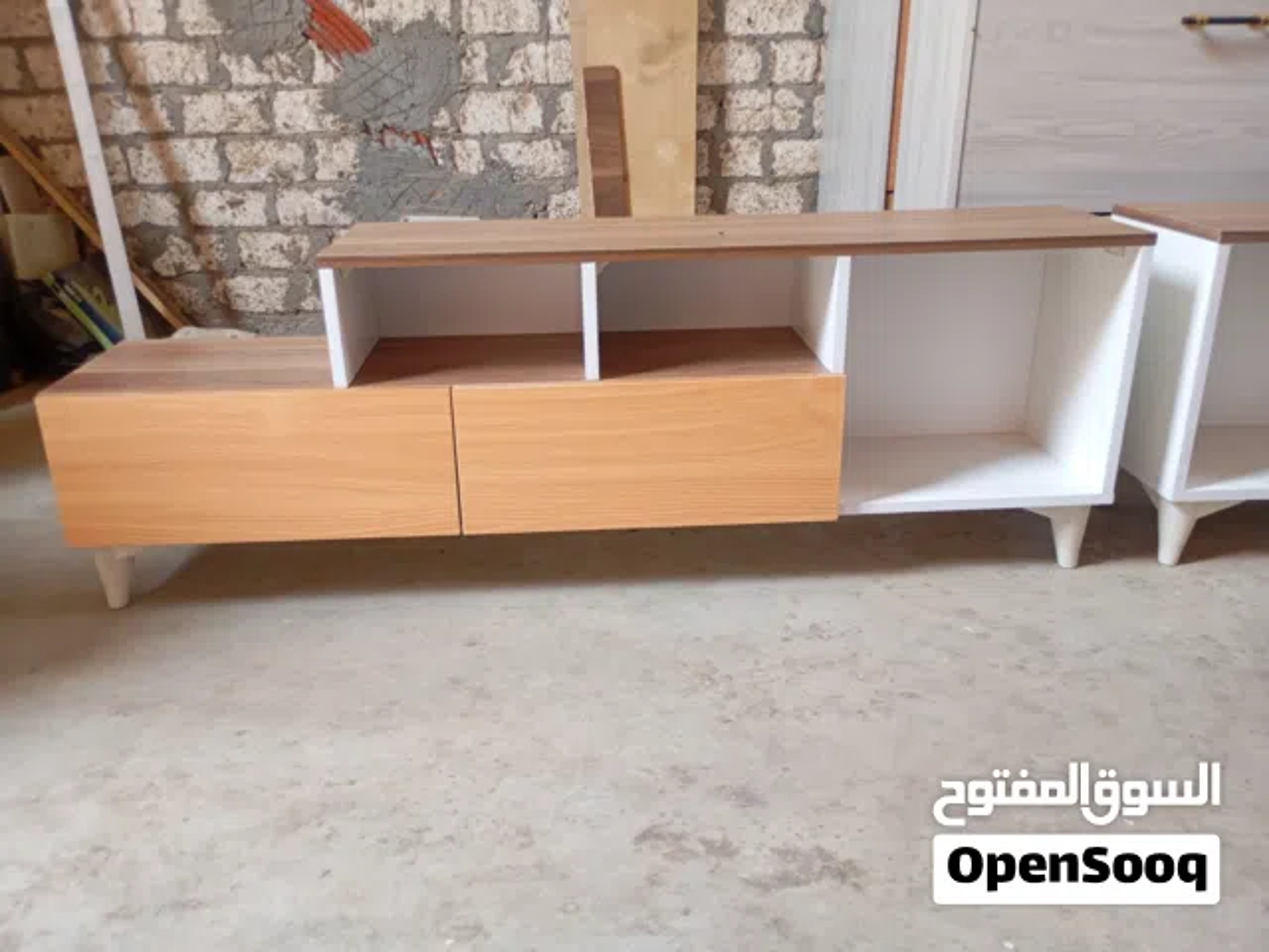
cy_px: 476
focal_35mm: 28
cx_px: 634
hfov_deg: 63.4
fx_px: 1026
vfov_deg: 49.7
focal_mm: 4.27
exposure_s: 1/33.3
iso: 911
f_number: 1.8
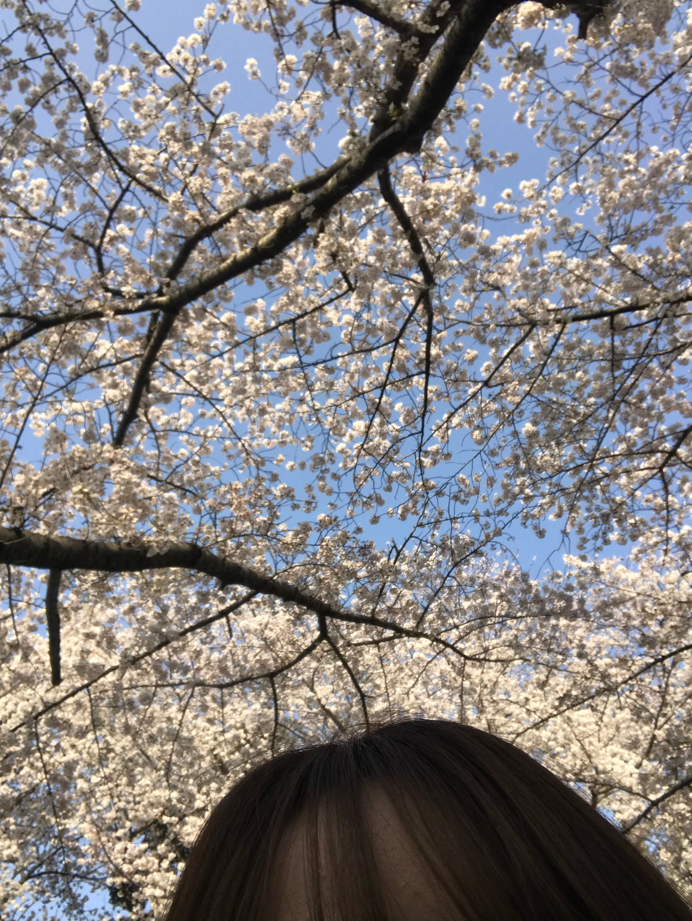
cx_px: 346
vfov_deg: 56.8
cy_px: 460
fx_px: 852
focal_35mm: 32
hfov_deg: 44.2
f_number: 2.2
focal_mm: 2.87
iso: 25
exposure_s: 1/758
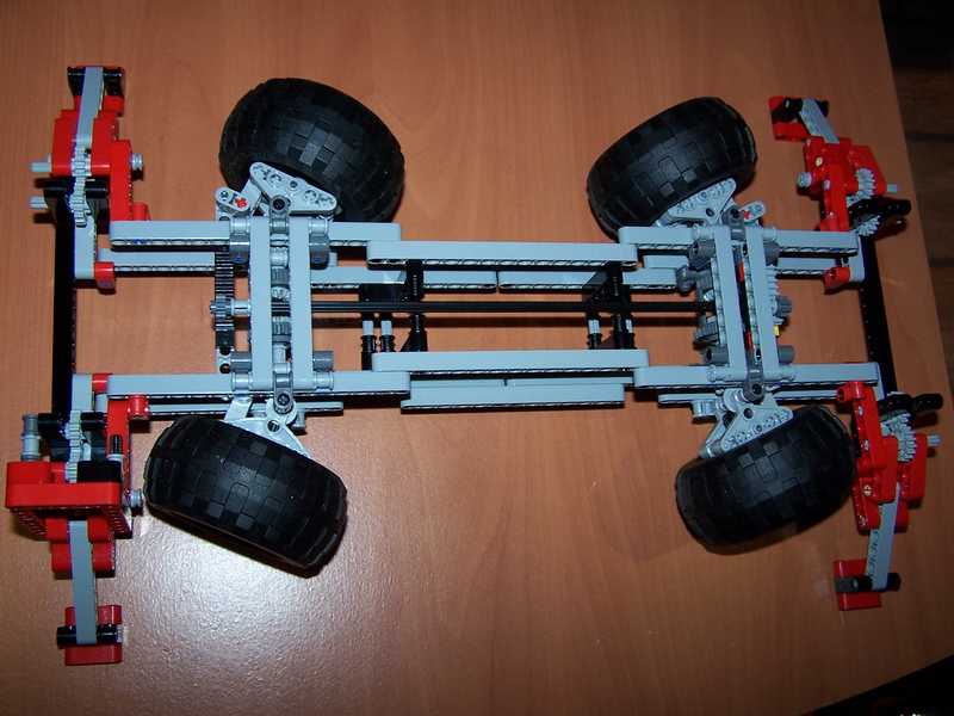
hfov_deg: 49.0
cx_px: 477
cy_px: 358
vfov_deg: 37.7
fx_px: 1047
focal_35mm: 38
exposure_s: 1/60
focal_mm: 6.3
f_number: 2.8
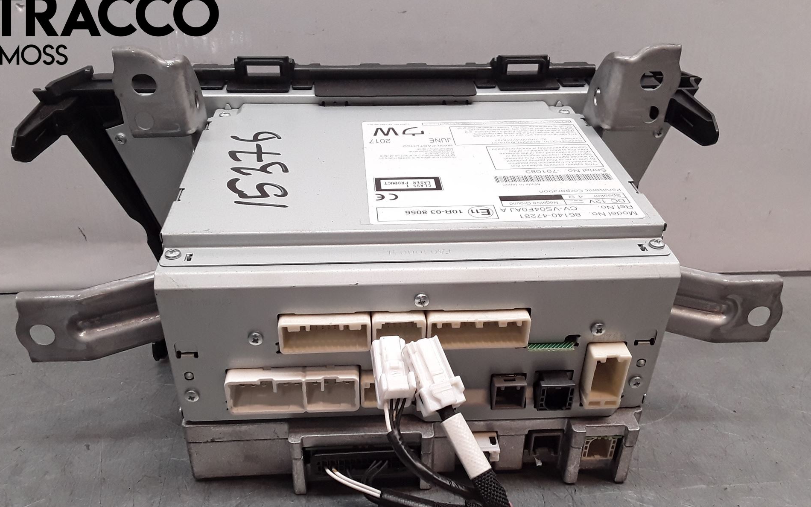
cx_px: 394
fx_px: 707
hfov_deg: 59.6
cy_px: 318
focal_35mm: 32
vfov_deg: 39.1
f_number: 1.9
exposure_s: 1/142
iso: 100
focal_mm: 2.91
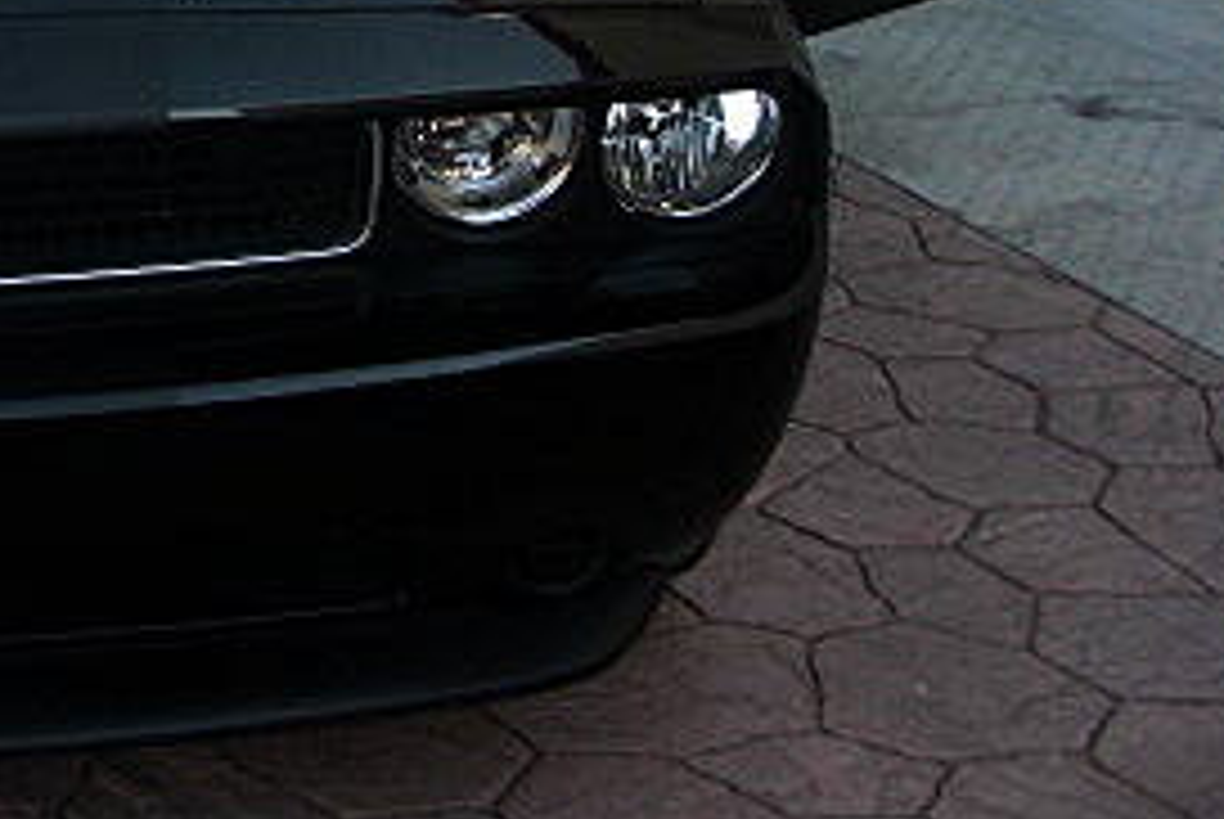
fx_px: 2995
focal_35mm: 88
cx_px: -148
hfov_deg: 21.8
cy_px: -68
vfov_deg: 15.2
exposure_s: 1/100
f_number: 2.8
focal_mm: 6.3
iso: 50
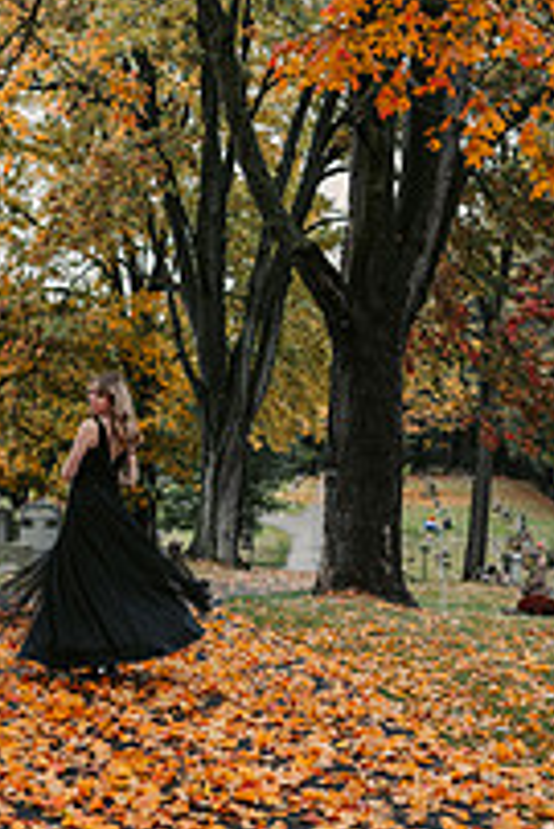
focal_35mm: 78
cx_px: 16
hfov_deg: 17.2
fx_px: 1797
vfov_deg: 26.0
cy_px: 398
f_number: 2
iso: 500
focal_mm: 35
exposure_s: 1/1600
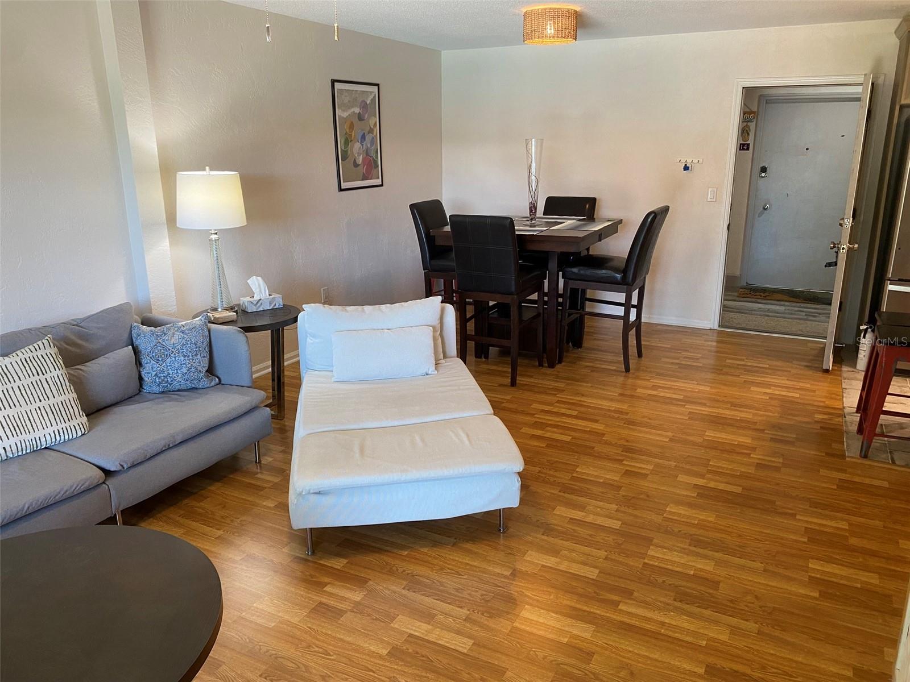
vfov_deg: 53.1
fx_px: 683
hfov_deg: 67.3
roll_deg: +0.6
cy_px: 341
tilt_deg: -16.3
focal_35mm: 26
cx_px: 455
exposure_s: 1/60
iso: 160
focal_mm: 4.25
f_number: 1.8
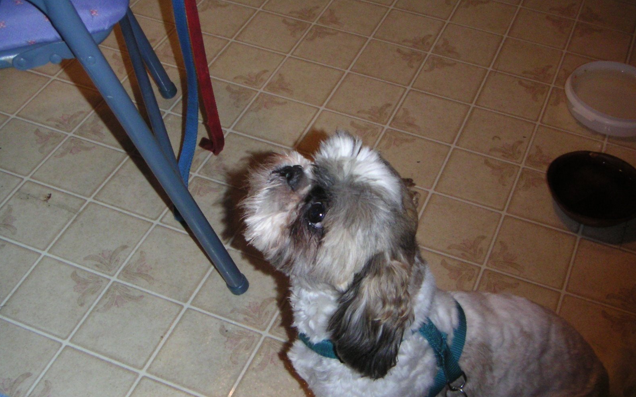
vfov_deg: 28.0
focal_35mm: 46
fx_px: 797
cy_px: 226
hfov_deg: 43.5
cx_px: 316
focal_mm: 5.7
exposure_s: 1/45
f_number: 2.9
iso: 200
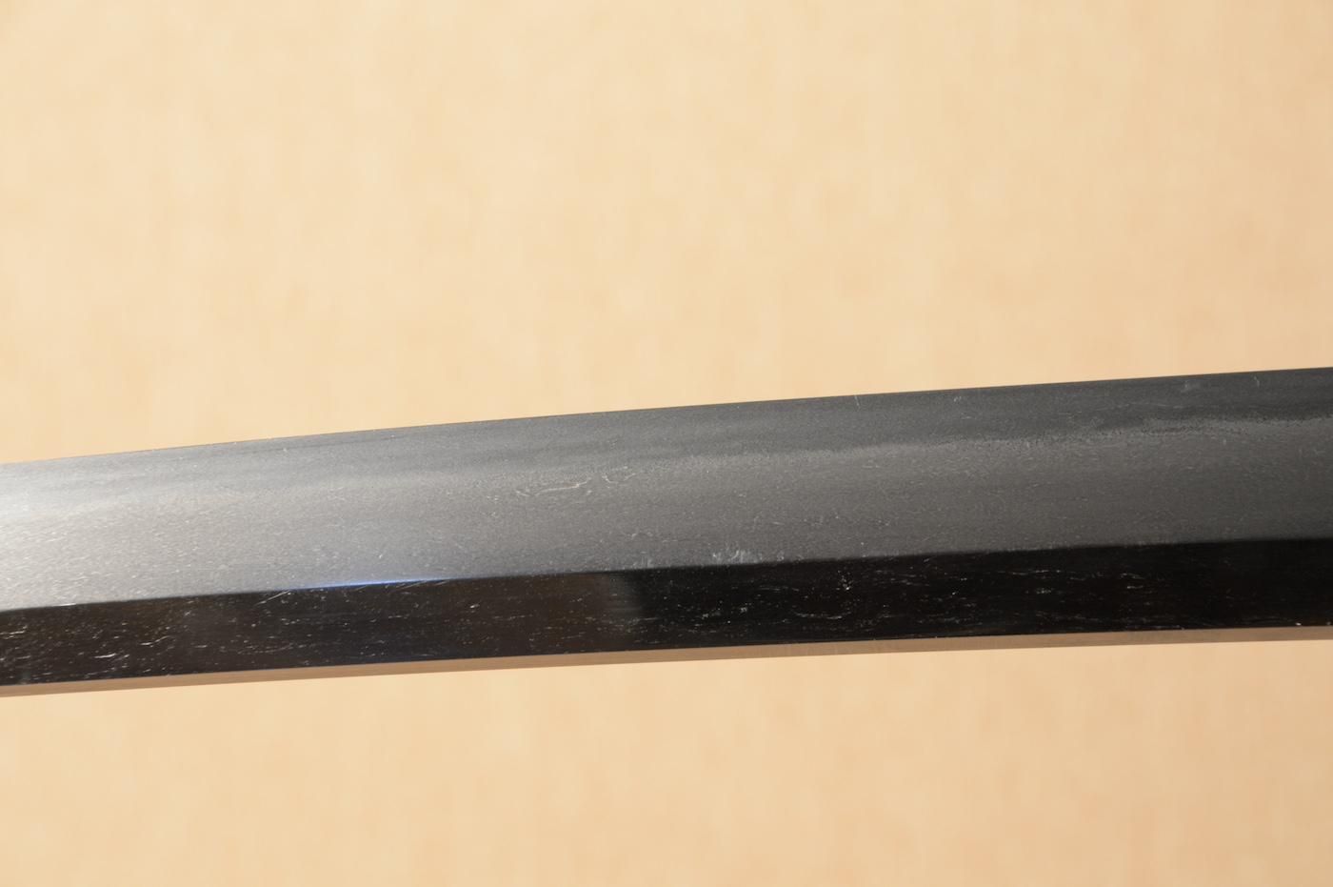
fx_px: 5549
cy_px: 444
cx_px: 666
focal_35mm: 150
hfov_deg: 13.7
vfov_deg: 9.1
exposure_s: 1/2
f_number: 11
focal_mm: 100
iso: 400
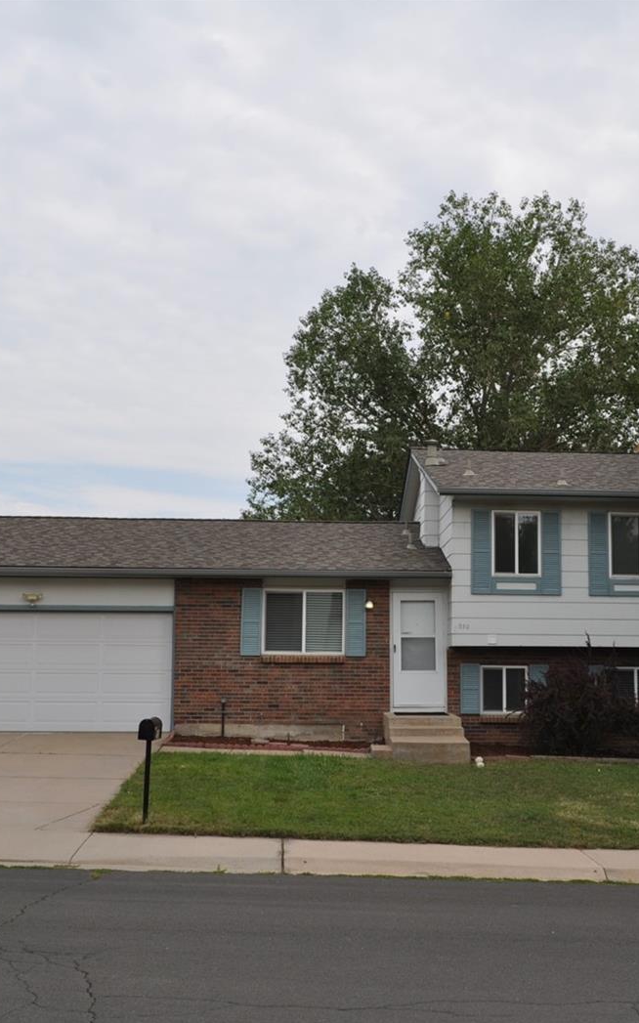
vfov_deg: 47.2
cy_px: 513
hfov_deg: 30.4
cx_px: 393
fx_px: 1171
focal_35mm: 42
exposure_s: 1/200
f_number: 11
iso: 200
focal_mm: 18
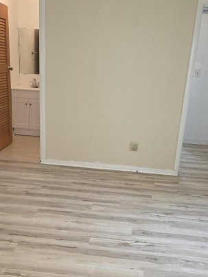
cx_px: 95
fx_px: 304
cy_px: 156
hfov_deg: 37.7
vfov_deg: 48.9
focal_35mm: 38
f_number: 1.7
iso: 125
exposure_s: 1/60
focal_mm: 6.3
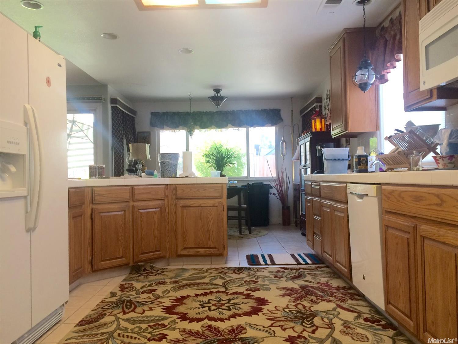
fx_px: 384
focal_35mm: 29
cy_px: 172
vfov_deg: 48.2
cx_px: 229
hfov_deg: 61.7
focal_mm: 4.15
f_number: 2.2
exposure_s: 1/30
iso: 50
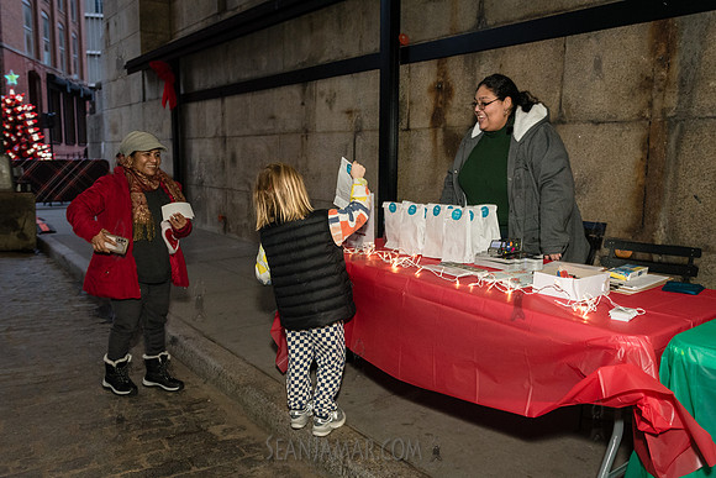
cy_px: 240
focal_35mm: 29
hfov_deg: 64.3
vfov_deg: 45.6
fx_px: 569
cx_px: 378
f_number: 3.5
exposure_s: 1/160
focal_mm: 26
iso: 4000
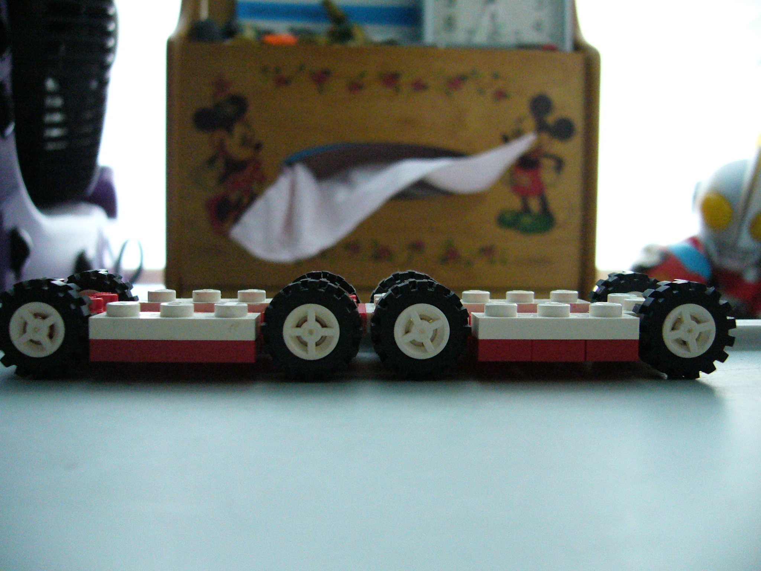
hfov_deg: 52.6
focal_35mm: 35
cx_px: 380
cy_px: 286
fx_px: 769
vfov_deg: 40.7
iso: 400
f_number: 2.8
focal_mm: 5.8
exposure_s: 1/60
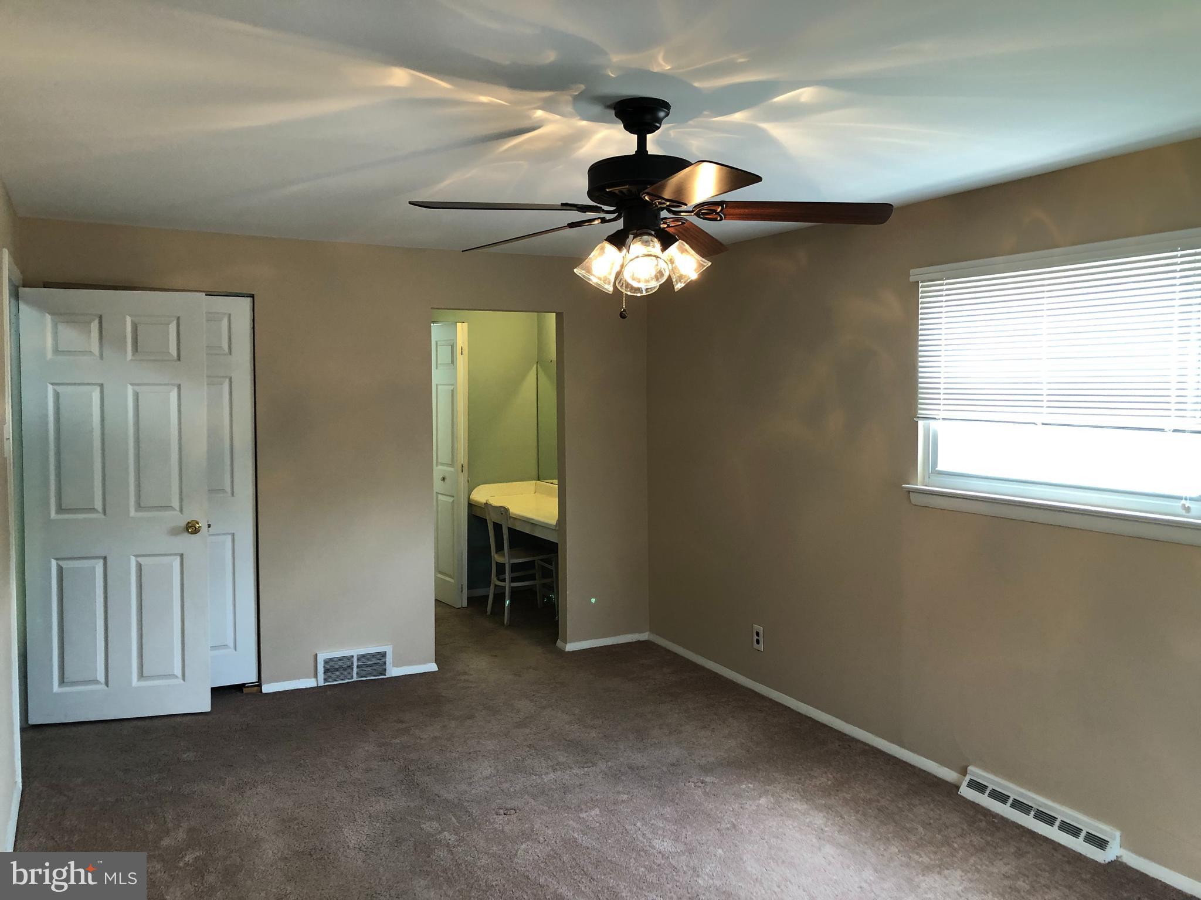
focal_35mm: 28
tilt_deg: -4.3
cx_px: 600
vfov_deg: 49.7
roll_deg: -1.1
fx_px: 971
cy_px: 450
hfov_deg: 63.4
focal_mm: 3.99
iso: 40
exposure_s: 1/30
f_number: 1.8
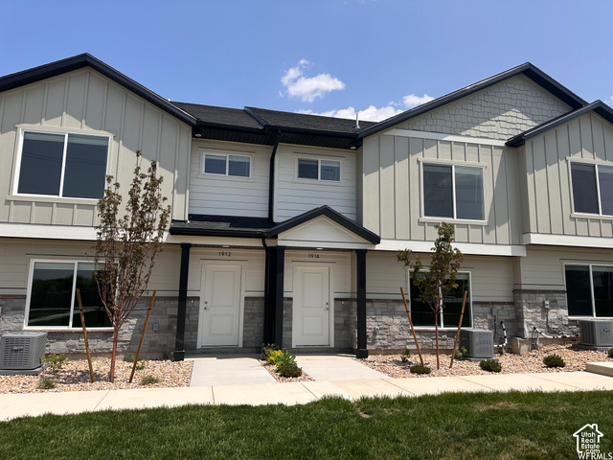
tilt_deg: +8.2
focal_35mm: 24
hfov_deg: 71.6
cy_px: 230
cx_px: 306
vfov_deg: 56.8
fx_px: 425
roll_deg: -1.2
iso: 80
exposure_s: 1/6211
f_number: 1.78
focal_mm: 6.86
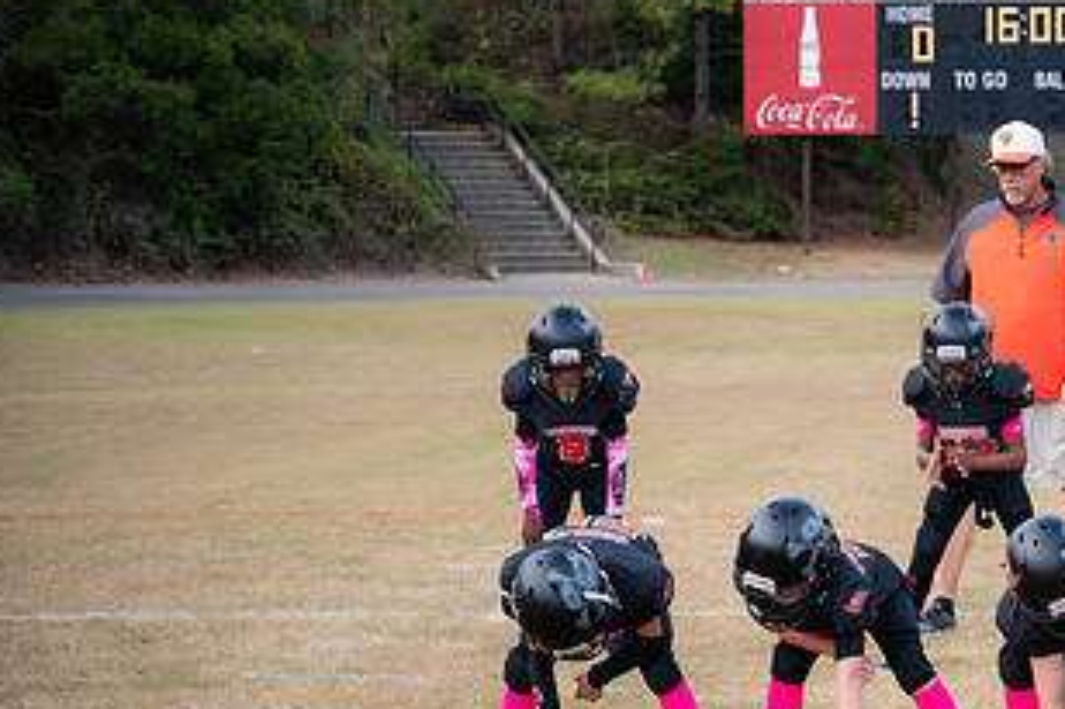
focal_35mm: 126
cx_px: 979
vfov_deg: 10.9
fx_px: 3725
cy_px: 457
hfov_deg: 16.0
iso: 640
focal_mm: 67
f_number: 4
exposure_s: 1/640
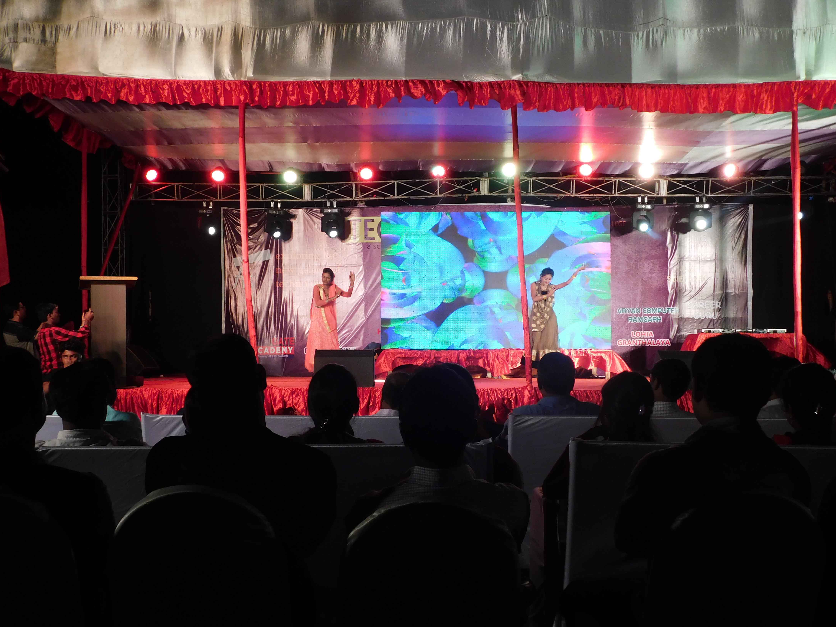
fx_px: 918
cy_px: 330
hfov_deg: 49.0
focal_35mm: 38
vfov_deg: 37.7
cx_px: 406
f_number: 3.5
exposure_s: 1/30
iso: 160
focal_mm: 6.3
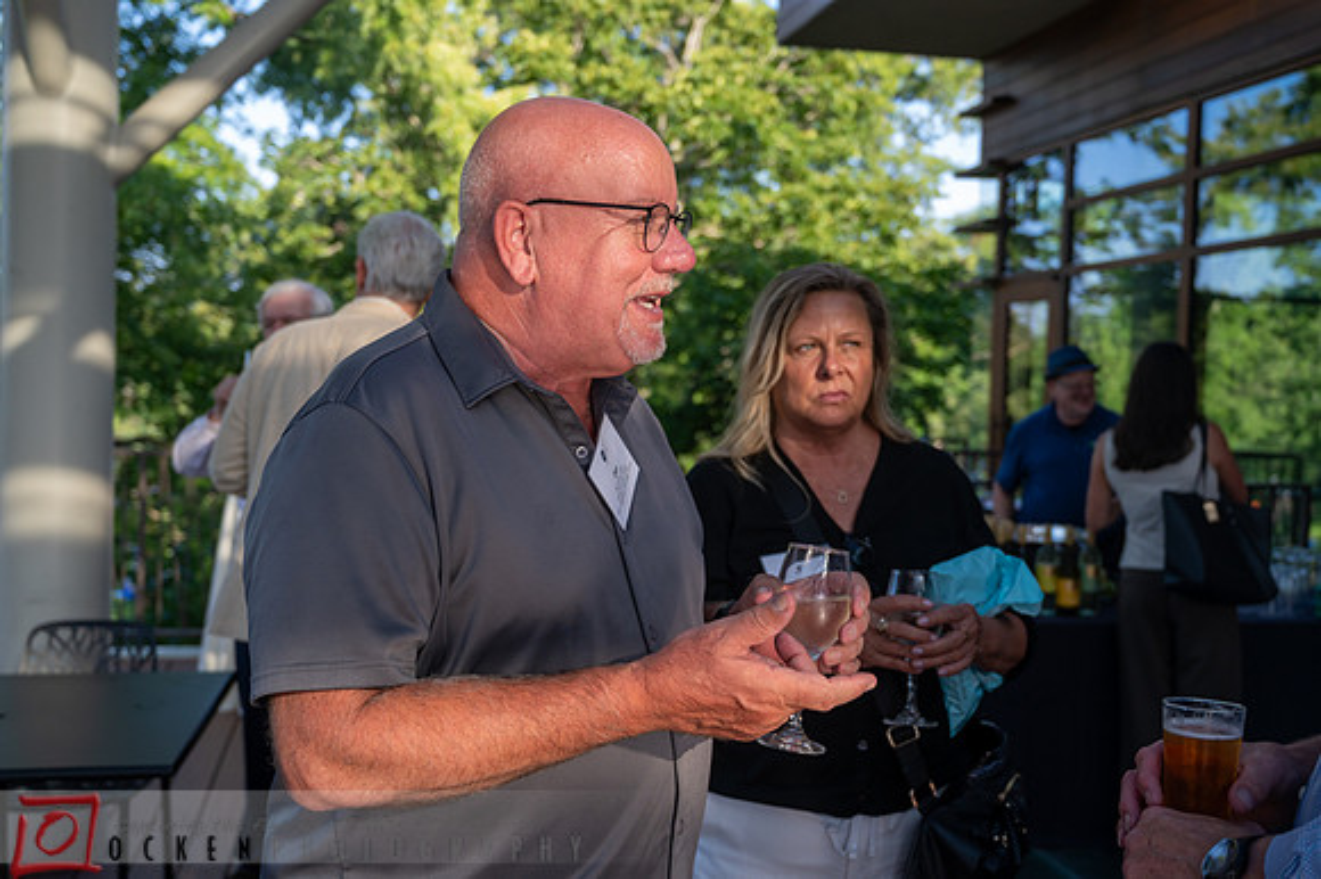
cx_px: 660
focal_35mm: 38
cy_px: 440
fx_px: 1394
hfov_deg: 50.7
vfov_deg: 35.0
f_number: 4
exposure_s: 1/640
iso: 400
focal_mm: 38
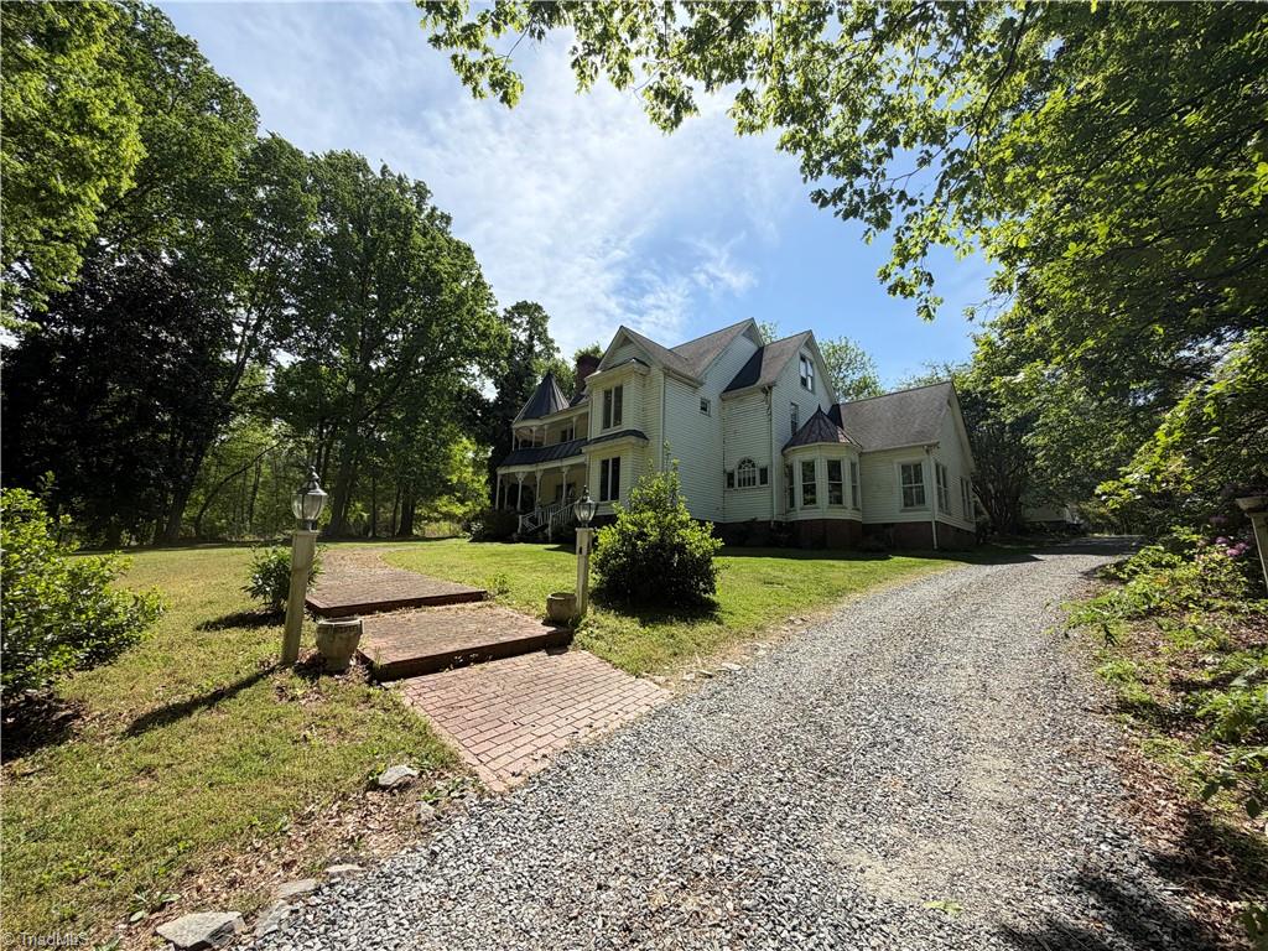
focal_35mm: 14
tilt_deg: +9.8
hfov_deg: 102.1
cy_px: 476
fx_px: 513
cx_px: 634
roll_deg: -2.8
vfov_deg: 85.7
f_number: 2.2
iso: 25
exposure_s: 1/770
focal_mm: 2.22
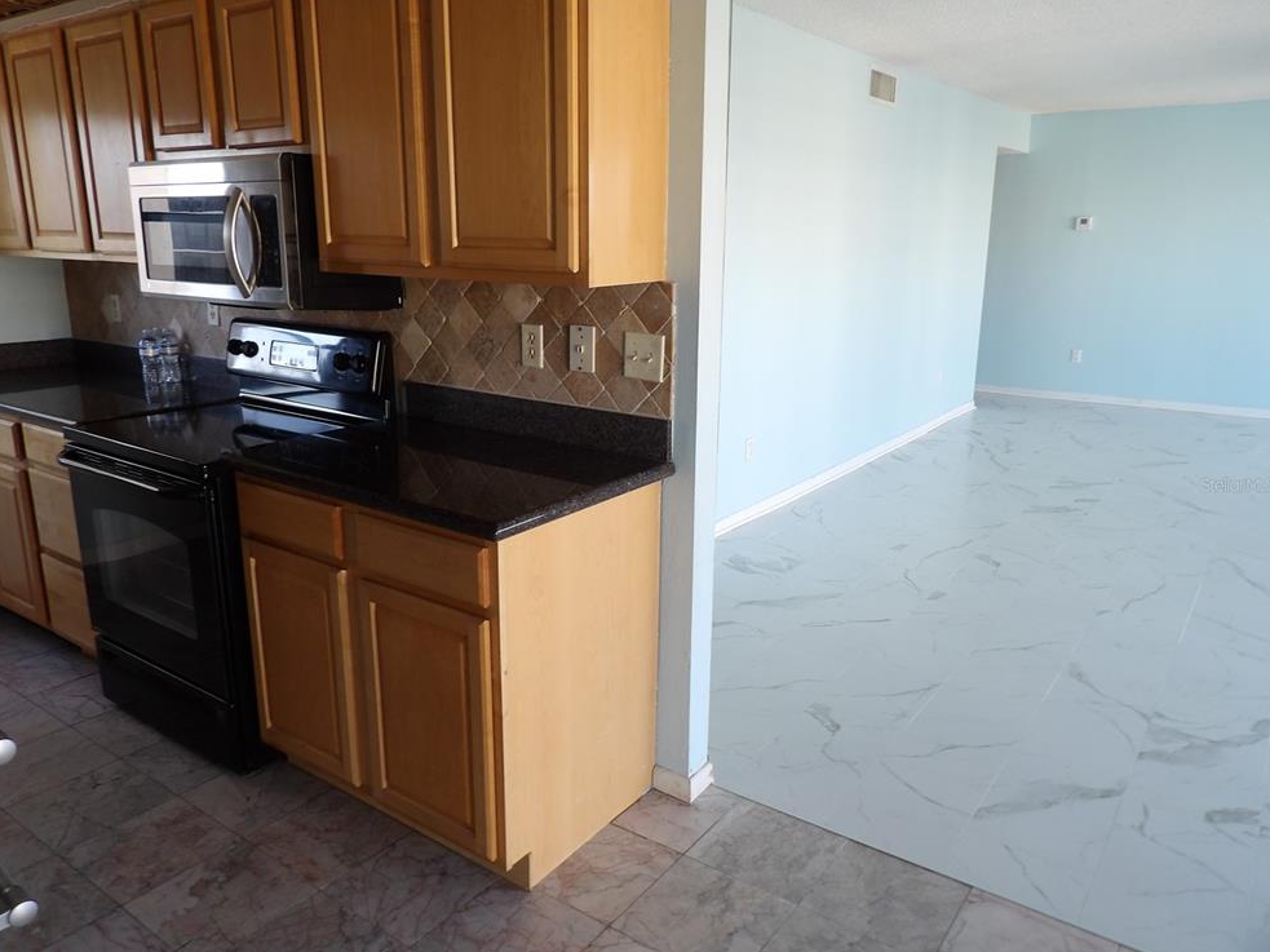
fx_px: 917
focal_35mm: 25
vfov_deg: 54.9
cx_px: 618
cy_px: 484
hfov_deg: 69.4
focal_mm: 4.3
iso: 105
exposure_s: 1/33
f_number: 3.2
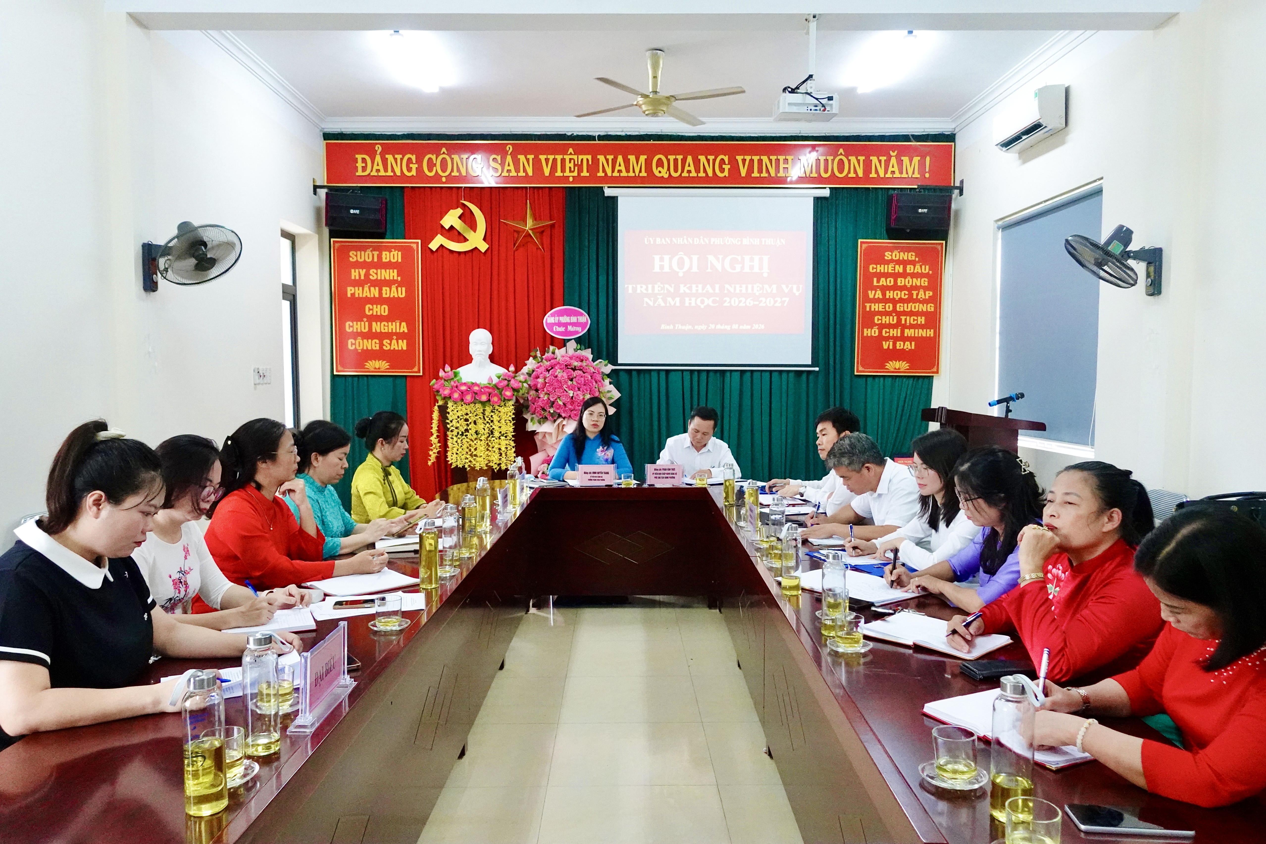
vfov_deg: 53.1
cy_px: 422
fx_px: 844
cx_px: 633
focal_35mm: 24
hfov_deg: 73.7
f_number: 3.2
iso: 3200
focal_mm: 9.4
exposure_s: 1/400
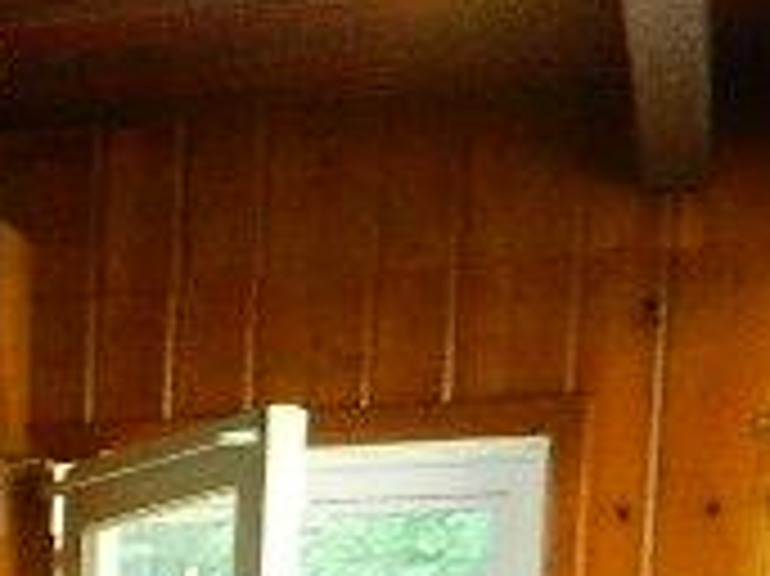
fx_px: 3334
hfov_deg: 11.5
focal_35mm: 150
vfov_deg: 8.9
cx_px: -883
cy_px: 1431
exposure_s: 1/30
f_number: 3.1
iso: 250
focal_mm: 4.5
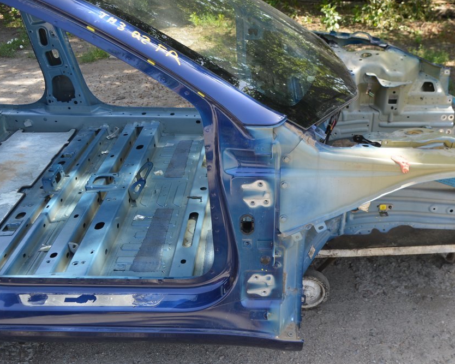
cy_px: 182
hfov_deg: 47.7
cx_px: 273
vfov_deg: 39.2
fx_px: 512
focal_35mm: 38
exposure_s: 1/125
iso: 140
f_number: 5.6
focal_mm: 22
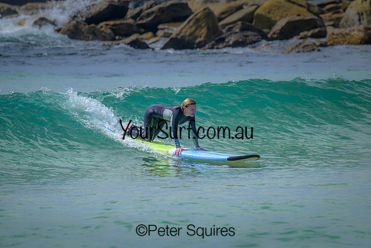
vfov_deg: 1.7
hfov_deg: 2.6
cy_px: 124
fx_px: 8246
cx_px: 186
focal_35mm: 800
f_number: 11
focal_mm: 800
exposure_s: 1/2000
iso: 720
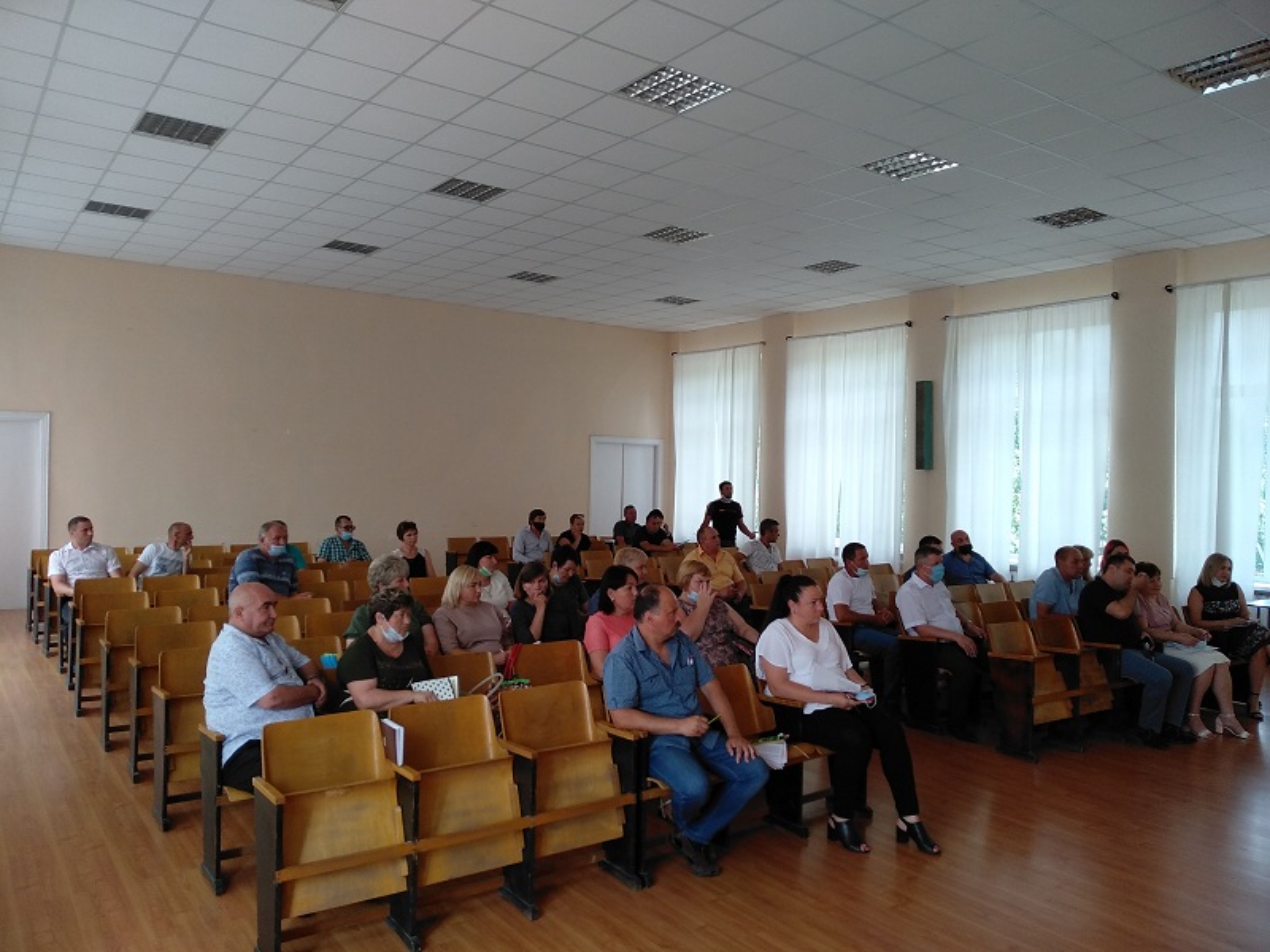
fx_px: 954
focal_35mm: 26
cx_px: 635
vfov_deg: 53.1
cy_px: 476
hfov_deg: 67.3
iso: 125
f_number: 2.2
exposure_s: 1/100
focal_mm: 3.82
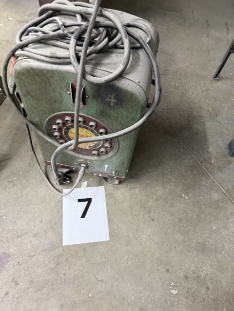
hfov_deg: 56.8
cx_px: 117
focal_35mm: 24
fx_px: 216
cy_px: 156
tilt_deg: -54.5
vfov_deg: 71.6
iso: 400
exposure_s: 1/60
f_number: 1.78
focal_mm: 6.76
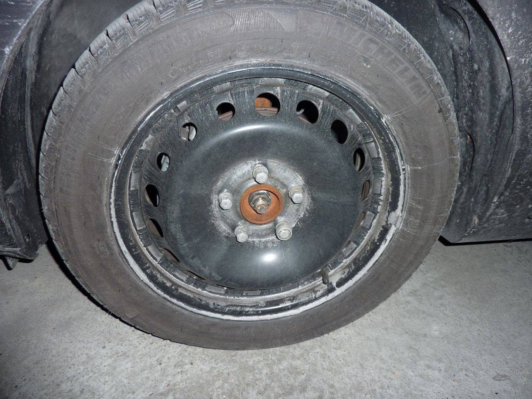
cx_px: 266
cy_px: 200
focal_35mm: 25
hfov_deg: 69.4
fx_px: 384
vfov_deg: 54.9
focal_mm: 4.1
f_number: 3.3
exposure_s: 1/125
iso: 100
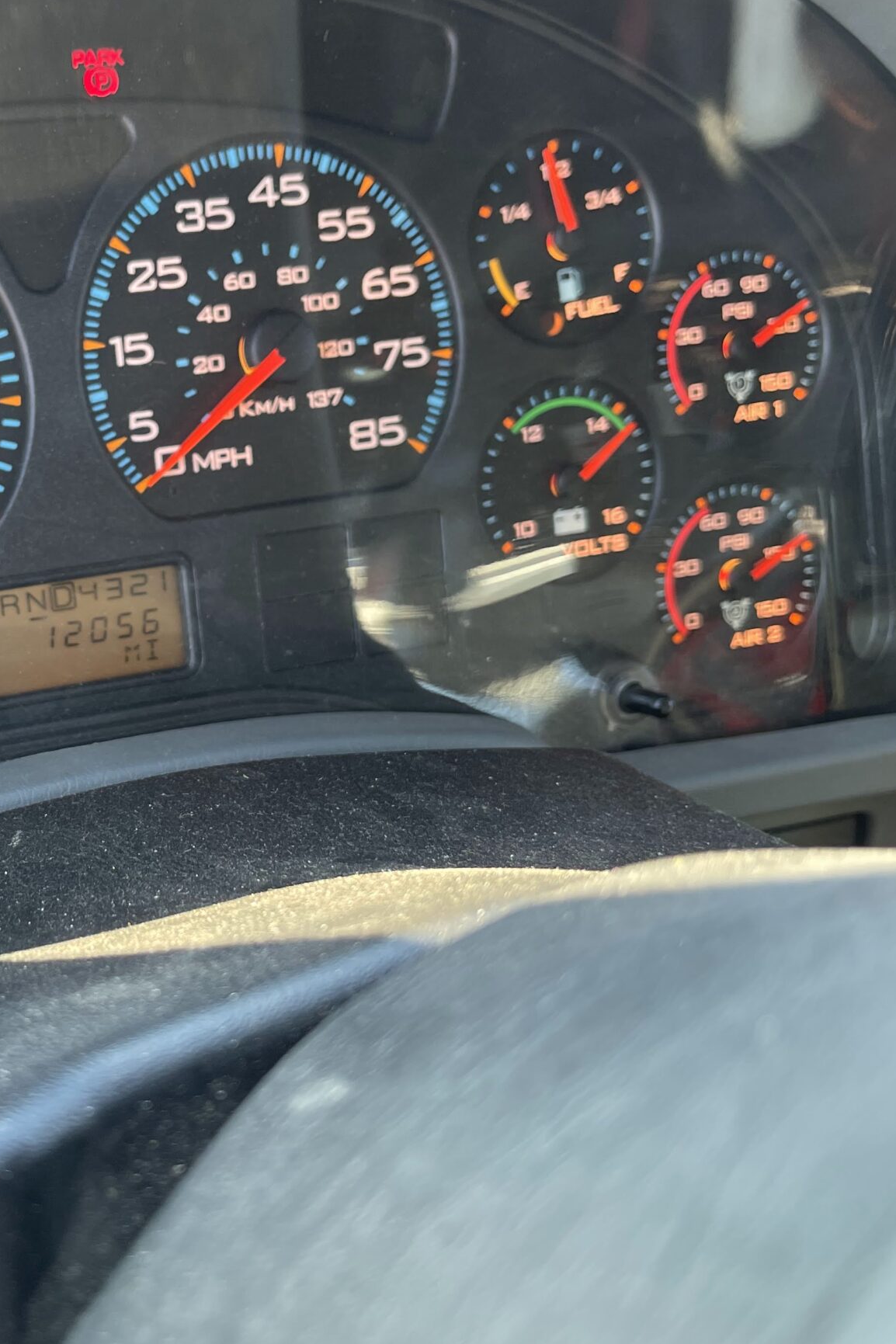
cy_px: 631
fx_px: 1493
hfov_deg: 31.6
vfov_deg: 48.4
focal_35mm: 40
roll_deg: -5.0
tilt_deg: -42.6
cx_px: 62
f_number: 1.6
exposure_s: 1/121
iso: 100
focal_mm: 5.1
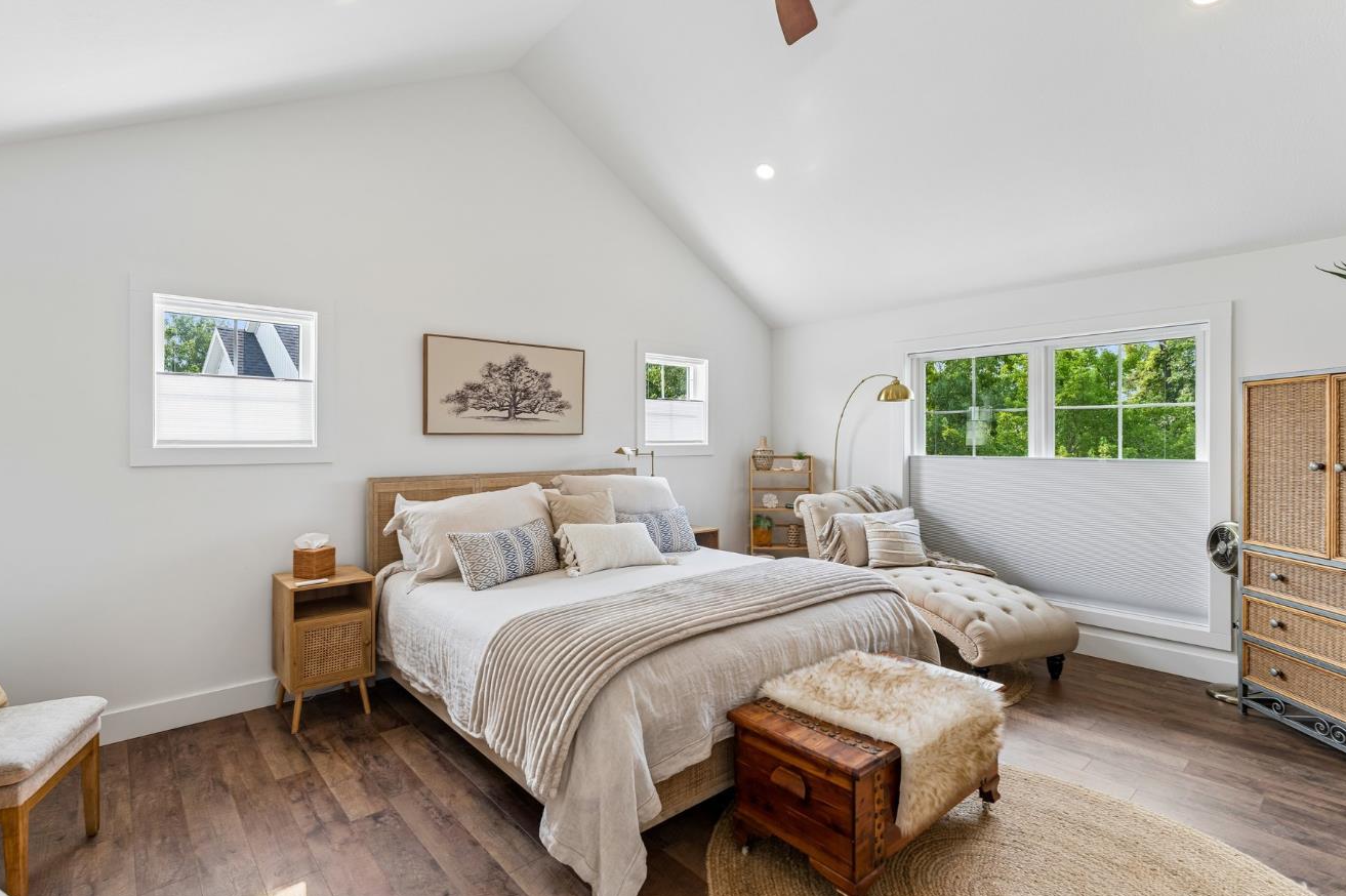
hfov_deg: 96.4
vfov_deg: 73.7
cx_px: 601
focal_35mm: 16
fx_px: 598
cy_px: 430
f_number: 5.6
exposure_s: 1/40
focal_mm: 14
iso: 200
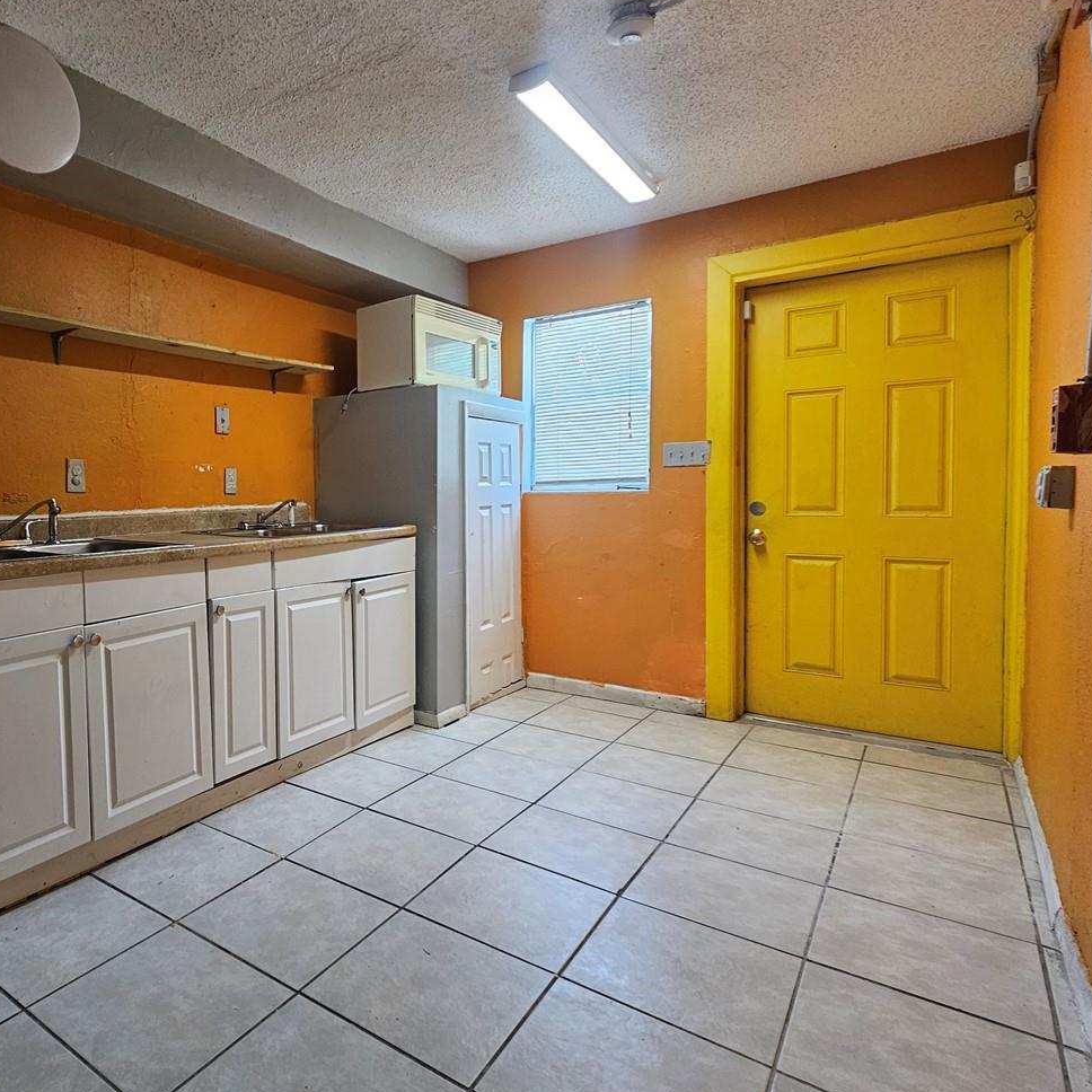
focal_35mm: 19
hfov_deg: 73.8
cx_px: 314
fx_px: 678
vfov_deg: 77.6
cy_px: 519
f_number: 2.2
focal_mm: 2.2
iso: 80
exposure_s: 1/60
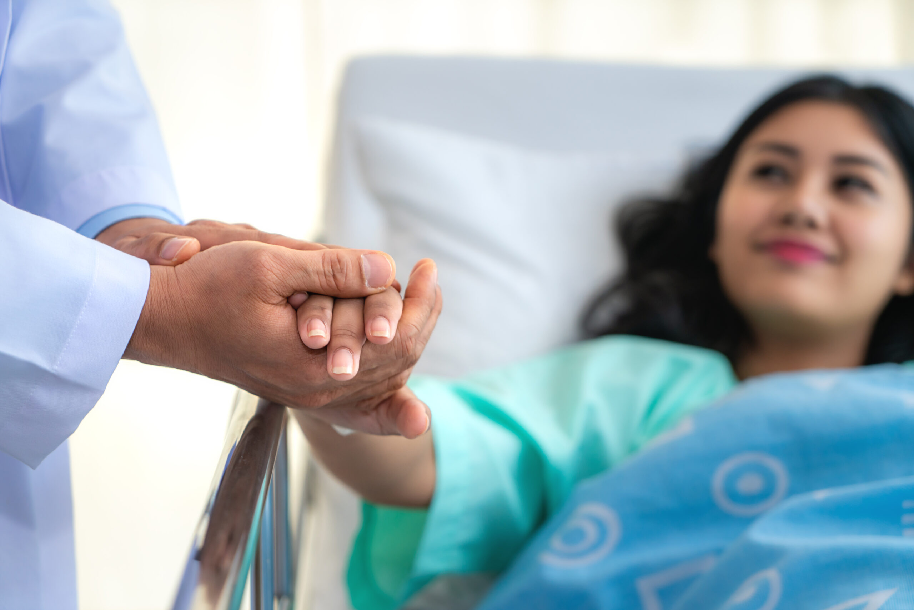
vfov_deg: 19.5
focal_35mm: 70
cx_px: 457
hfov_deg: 28.8
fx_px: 1778
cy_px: 305
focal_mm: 70
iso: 400
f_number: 4
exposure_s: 1/80
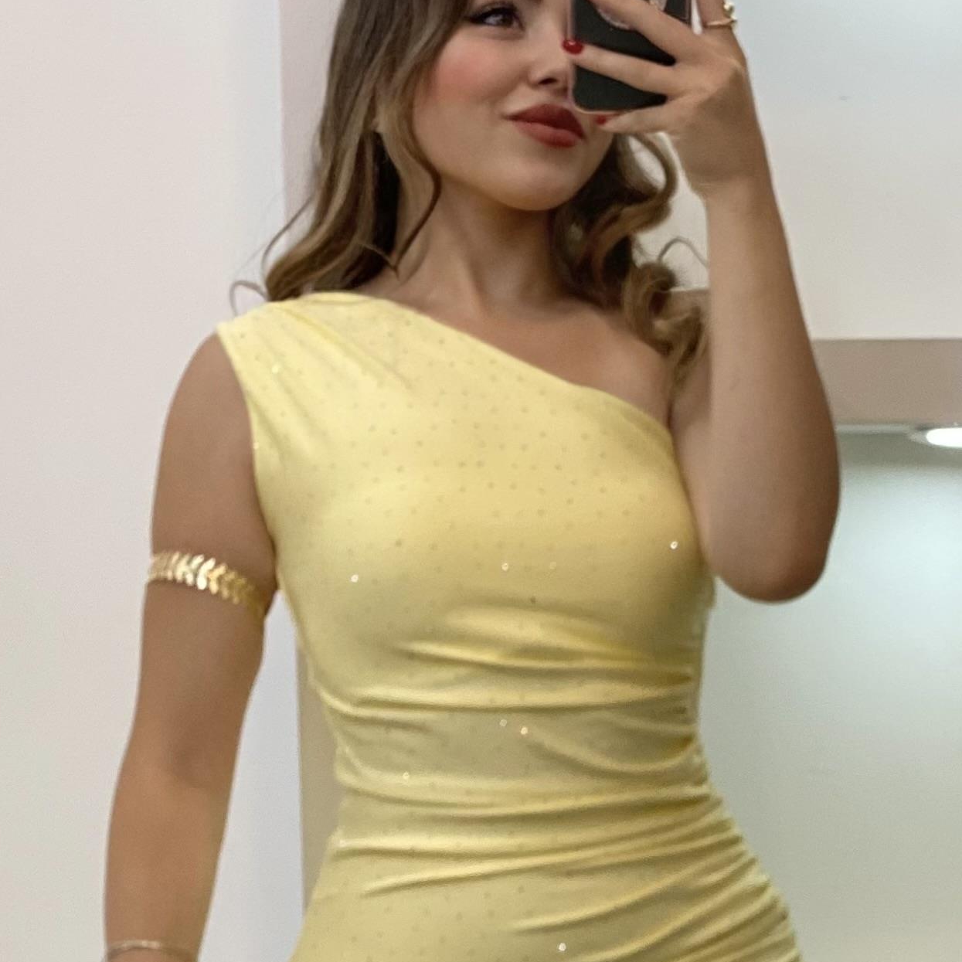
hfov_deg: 11.9
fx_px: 4590
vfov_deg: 11.7
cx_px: 639
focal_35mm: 146
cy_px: 1228
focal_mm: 6
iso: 50
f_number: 2
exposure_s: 1/100
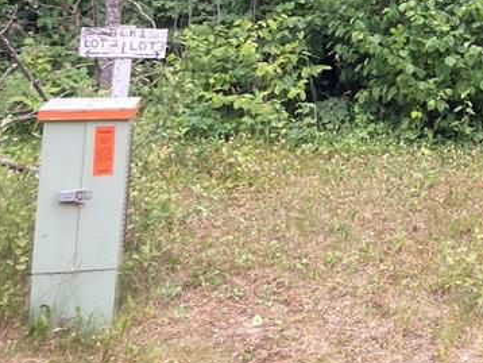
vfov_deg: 17.2
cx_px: 644
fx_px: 1117
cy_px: -125
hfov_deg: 21.8
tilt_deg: +5.5
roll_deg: -2.8
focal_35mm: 80
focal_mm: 3.99
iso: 20
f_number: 1.8
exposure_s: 1/326
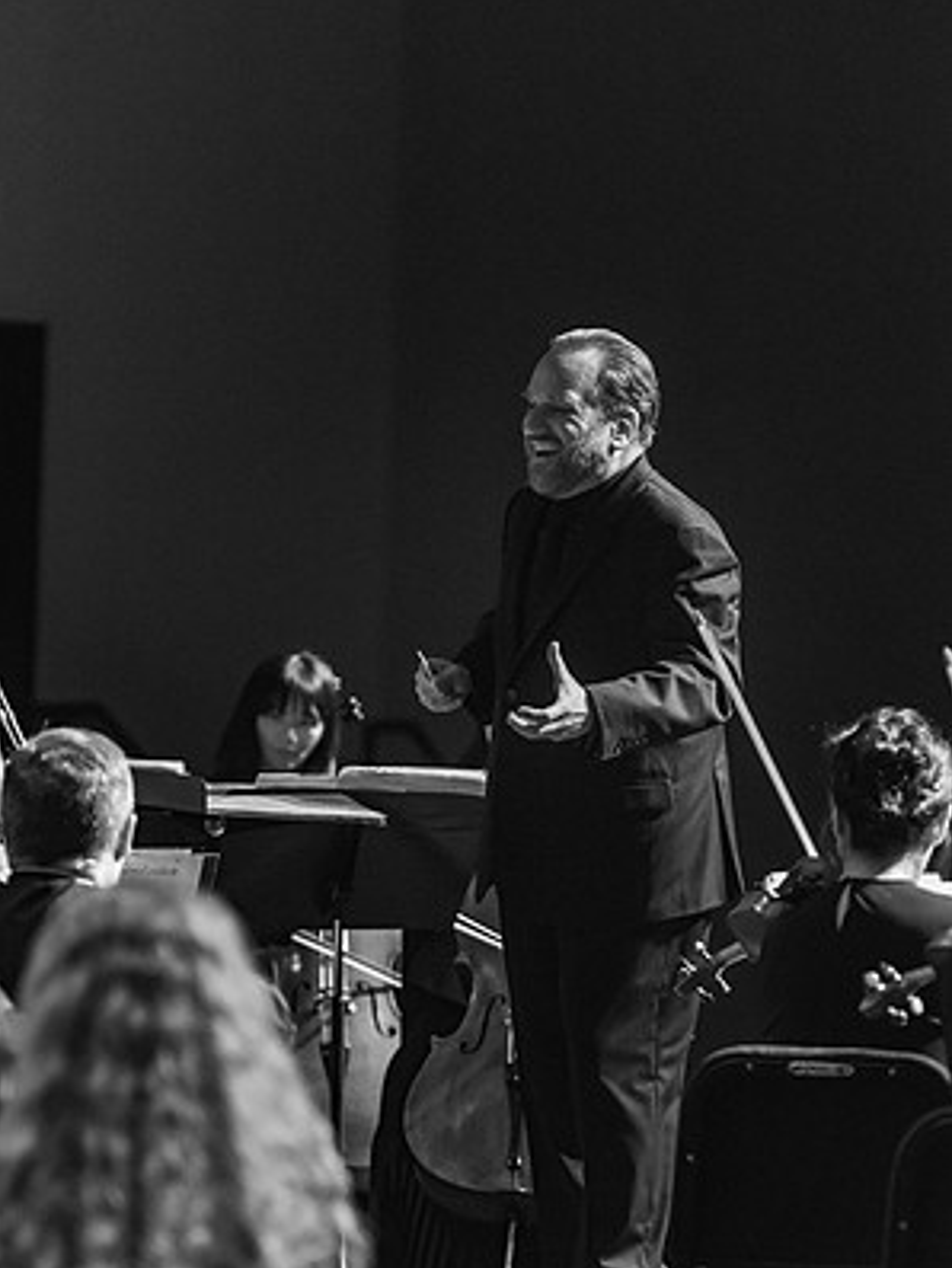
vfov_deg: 9.1
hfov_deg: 6.8
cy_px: 674
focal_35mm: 218
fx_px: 7990
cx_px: 476
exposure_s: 1/250
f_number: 4
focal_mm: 200
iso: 5000
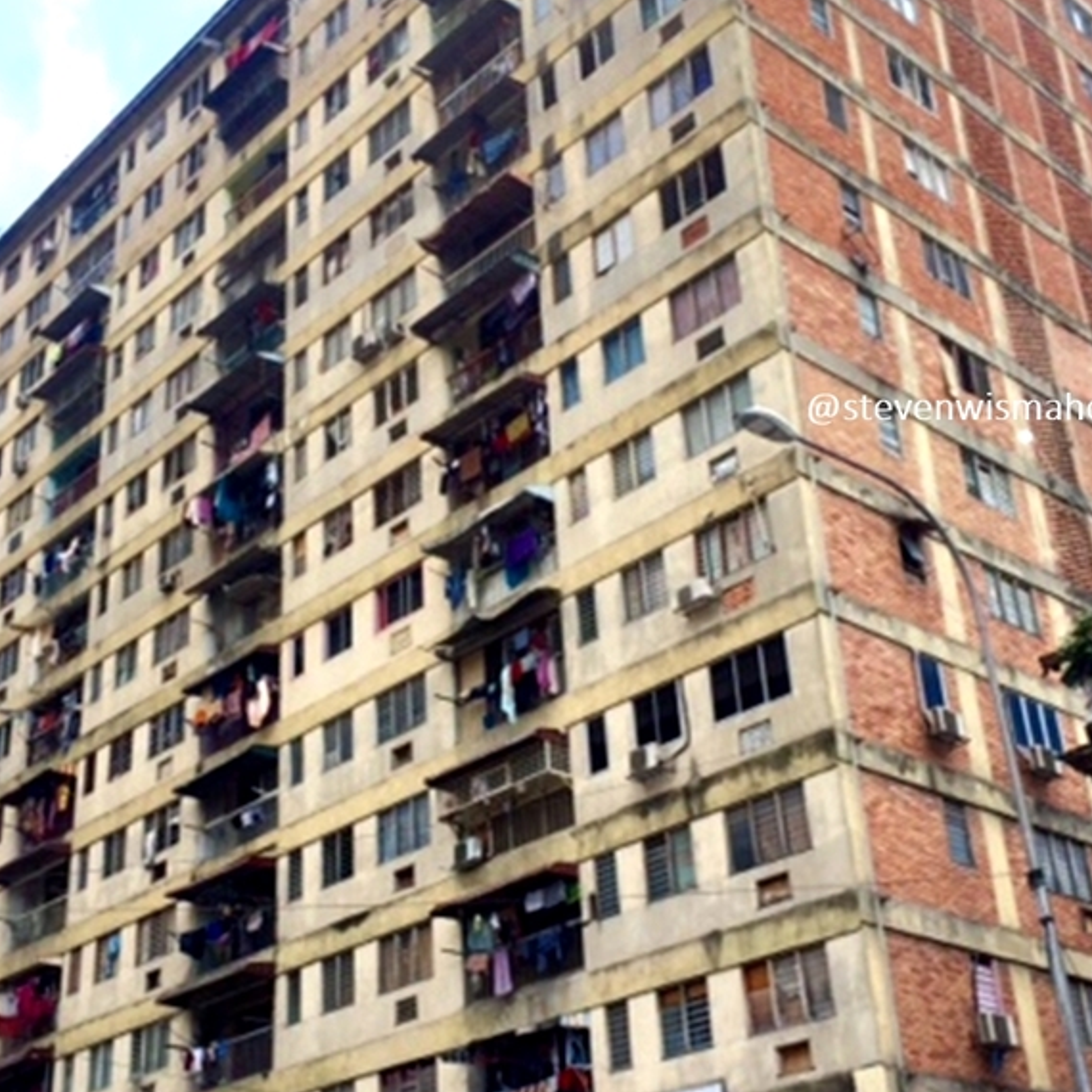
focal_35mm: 48
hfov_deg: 35.3
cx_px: 490
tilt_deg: +25.6
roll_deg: +3.8
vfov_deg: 35.3
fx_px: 1713
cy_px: 580
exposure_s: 1/1244
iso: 32
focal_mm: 4.15
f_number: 2.2
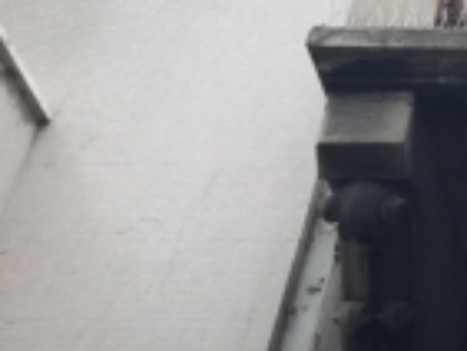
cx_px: 951
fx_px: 1512
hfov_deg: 14.4
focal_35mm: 112
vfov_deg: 13.2
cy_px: 66
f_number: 1.7
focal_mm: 3.93
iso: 40
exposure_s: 1/121
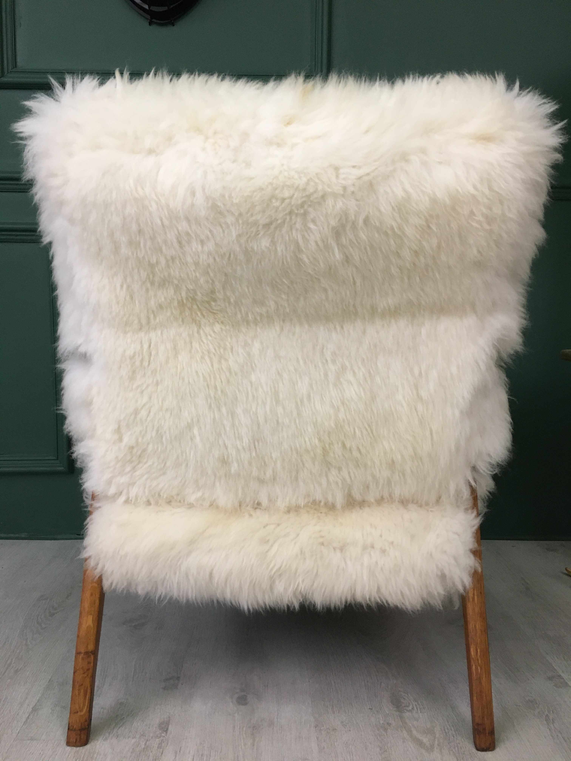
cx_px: 286
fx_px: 638
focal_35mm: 29
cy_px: 380
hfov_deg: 48.2
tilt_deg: -4.4
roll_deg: -1.0
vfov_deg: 61.7
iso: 125
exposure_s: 1/33
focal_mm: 4.15
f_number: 2.2
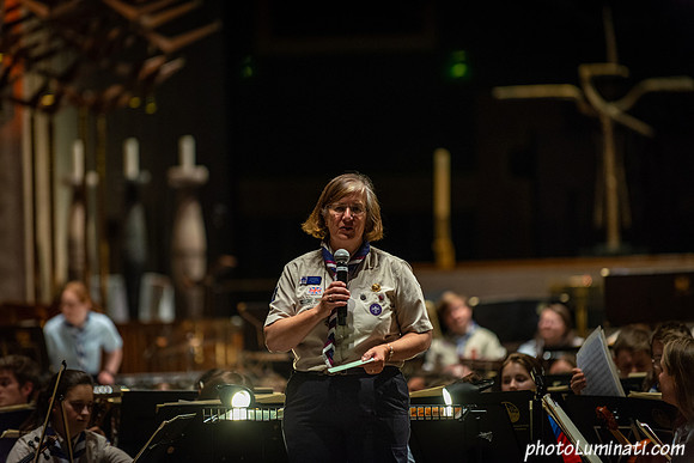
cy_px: 232
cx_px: 347
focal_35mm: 200
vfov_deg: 6.9
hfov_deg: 10.3
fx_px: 3856
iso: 2500
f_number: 2.8
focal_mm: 200
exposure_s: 1/125
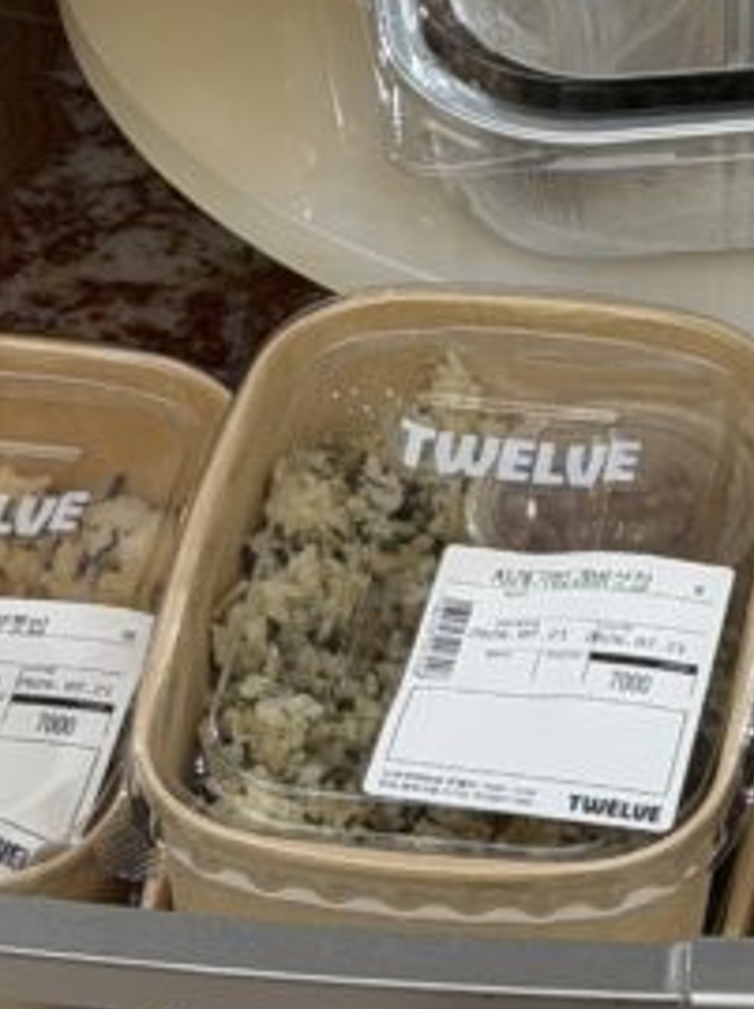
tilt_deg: -28.4
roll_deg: -0.8
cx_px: 765
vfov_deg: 10.3
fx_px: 5327
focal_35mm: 183
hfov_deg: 8.1
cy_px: -649
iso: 50
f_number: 1.78
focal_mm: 6.76
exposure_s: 1/143
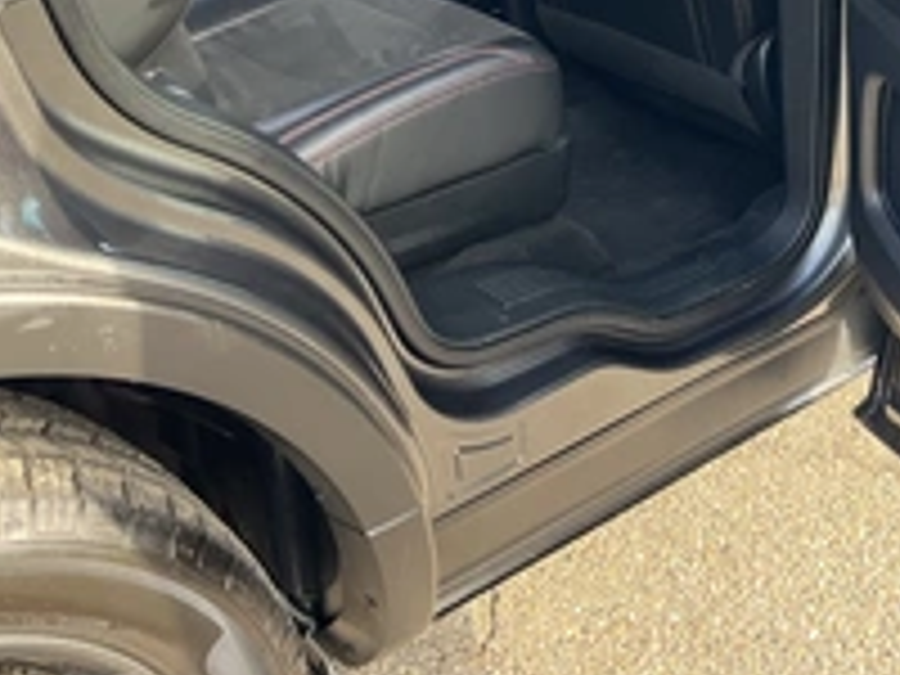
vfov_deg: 24.2
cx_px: 788
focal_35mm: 58
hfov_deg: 31.8
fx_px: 1508
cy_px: 18
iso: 40
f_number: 1.8
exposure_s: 1/122
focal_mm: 3
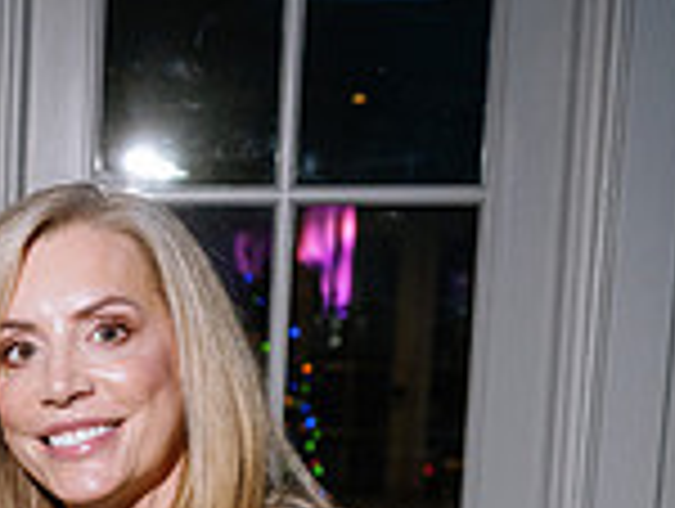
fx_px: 2539
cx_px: -405
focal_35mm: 130
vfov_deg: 11.1
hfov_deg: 14.0
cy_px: 722
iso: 800
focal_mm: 35
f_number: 4
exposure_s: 1/100
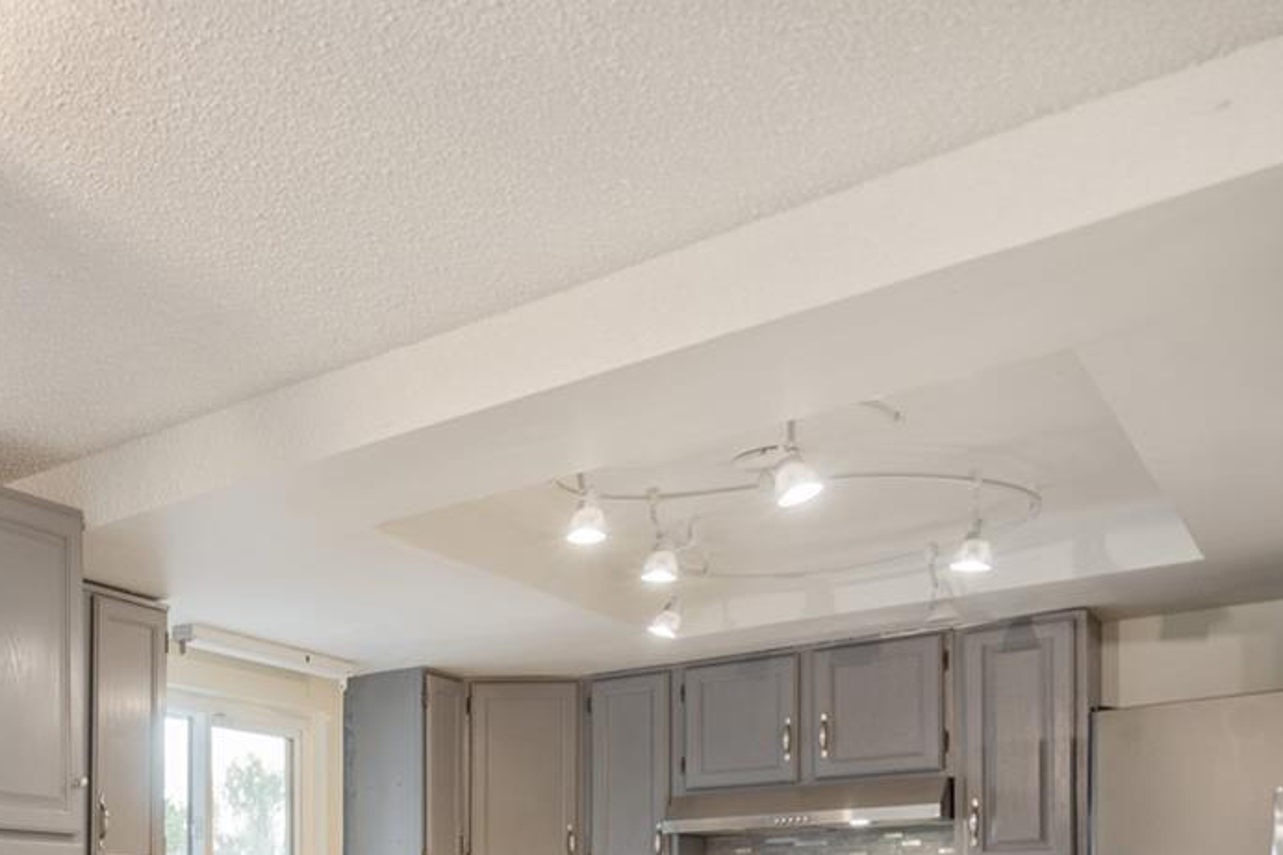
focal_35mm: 37
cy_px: 944
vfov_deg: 31.7
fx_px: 1318
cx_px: -70
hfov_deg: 42.7
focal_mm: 16
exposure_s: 1/5
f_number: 4
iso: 100
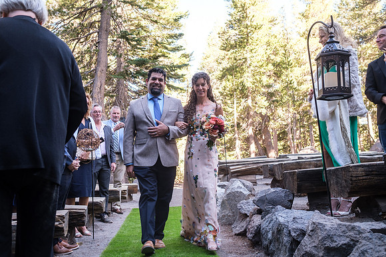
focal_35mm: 35
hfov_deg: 54.4
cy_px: 128
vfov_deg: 37.9
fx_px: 375
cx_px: 193
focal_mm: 23
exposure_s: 1/80
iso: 160
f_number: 3.6
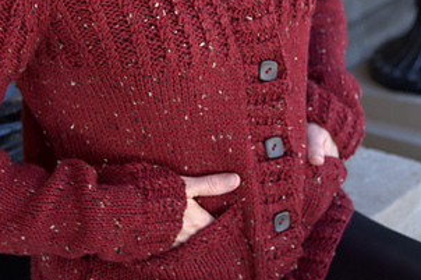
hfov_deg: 19.6
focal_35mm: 104
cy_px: 18
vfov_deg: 13.0
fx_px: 1216
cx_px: 185
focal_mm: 50
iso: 320
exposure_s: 1/125
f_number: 4
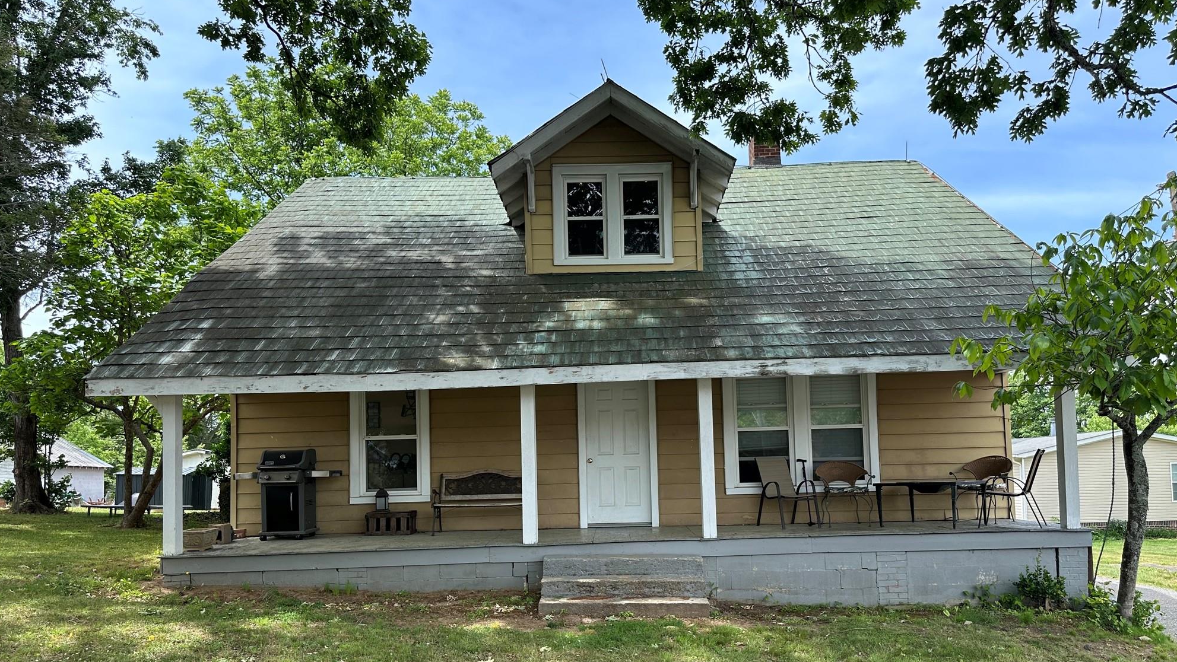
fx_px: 843
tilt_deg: +2.4
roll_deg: +0.6
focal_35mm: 27
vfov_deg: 42.5
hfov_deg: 69.8
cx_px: 601
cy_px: 429
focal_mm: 6.86
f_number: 1.78
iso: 80
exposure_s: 1/1157
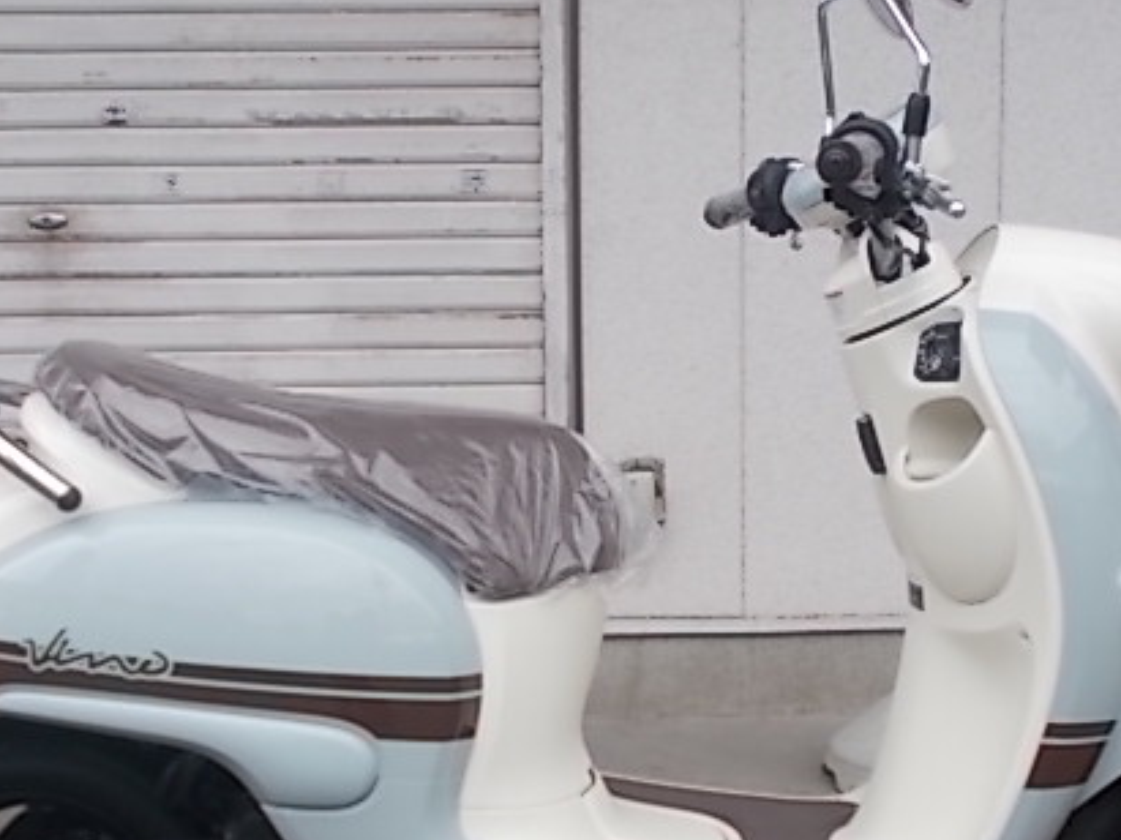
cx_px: 603
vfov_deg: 27.5
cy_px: 502
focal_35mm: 53
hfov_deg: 36.2
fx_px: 1716
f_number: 3.6
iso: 80
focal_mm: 6
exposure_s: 1/400
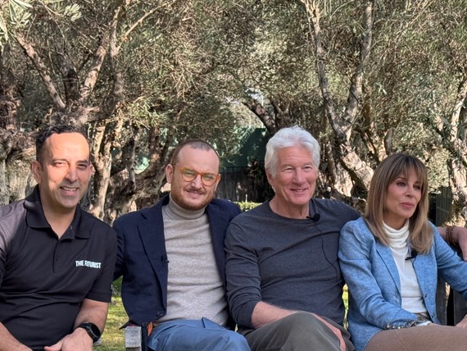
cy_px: 331
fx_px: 1363
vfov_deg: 14.5
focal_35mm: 101
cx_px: 315
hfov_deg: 19.4
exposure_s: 1/60
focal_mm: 6.76
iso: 160
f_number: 1.78
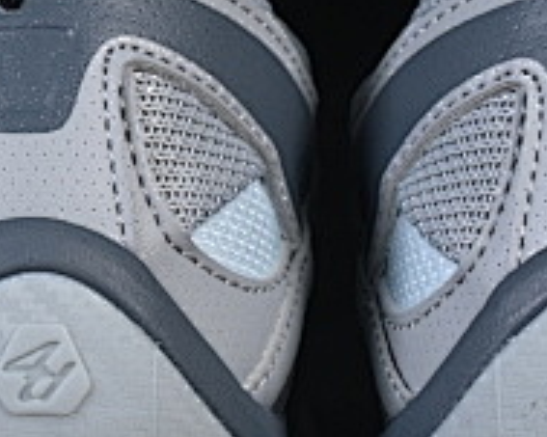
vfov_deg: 3.8
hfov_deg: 4.8
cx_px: 321
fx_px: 6505
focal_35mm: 402
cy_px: 75
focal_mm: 50
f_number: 8
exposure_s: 1/80
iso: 160
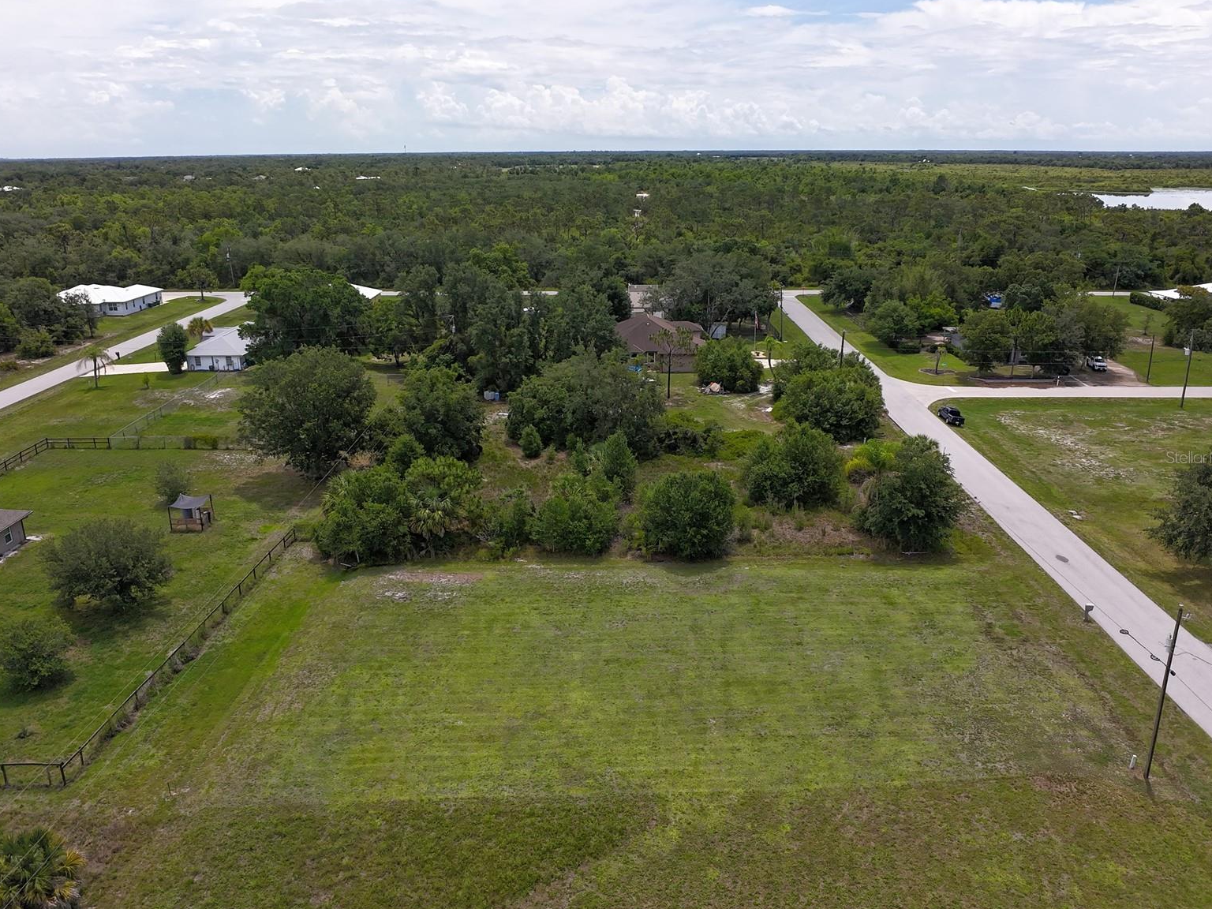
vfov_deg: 54.9
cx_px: 609
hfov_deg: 69.4
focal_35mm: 25
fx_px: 875
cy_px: 457
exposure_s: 1/1000
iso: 130
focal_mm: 4.55
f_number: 2.8
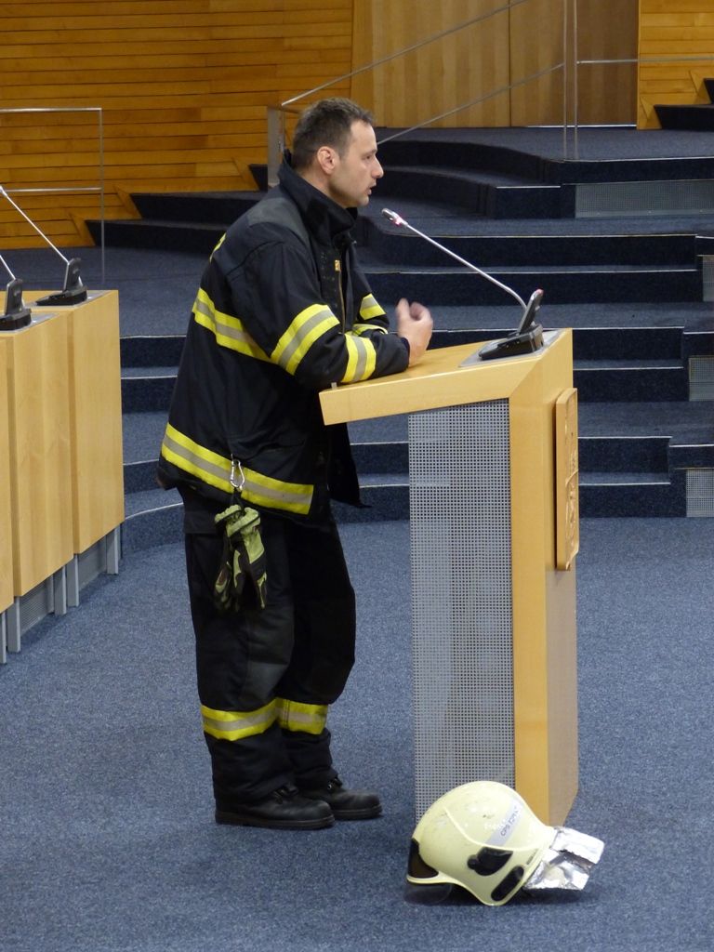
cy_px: 476
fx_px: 3878
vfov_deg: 14.0
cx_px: 357
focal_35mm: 141
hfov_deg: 10.5
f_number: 2.8
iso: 400
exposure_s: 1/6
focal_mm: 23.1
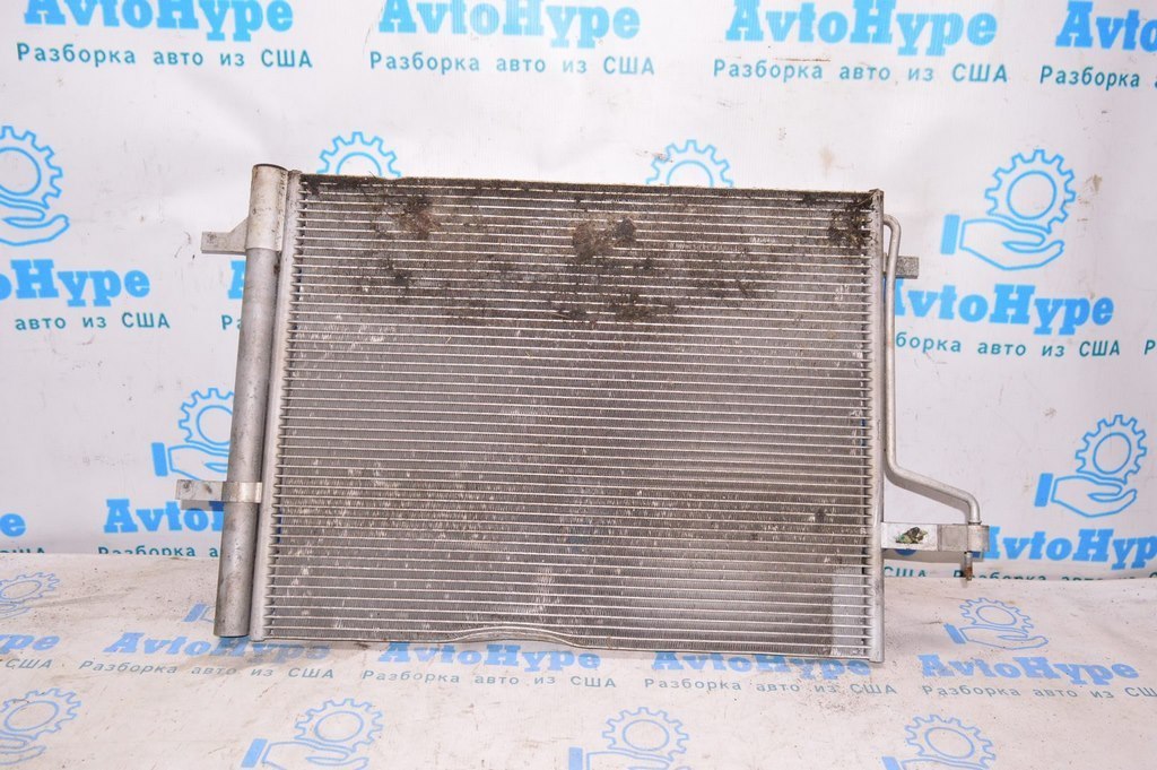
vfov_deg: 47.9
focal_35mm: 27
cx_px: 578
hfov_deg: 67.4
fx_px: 867
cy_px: 385
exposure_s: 1/100
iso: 1600
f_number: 8
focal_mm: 18
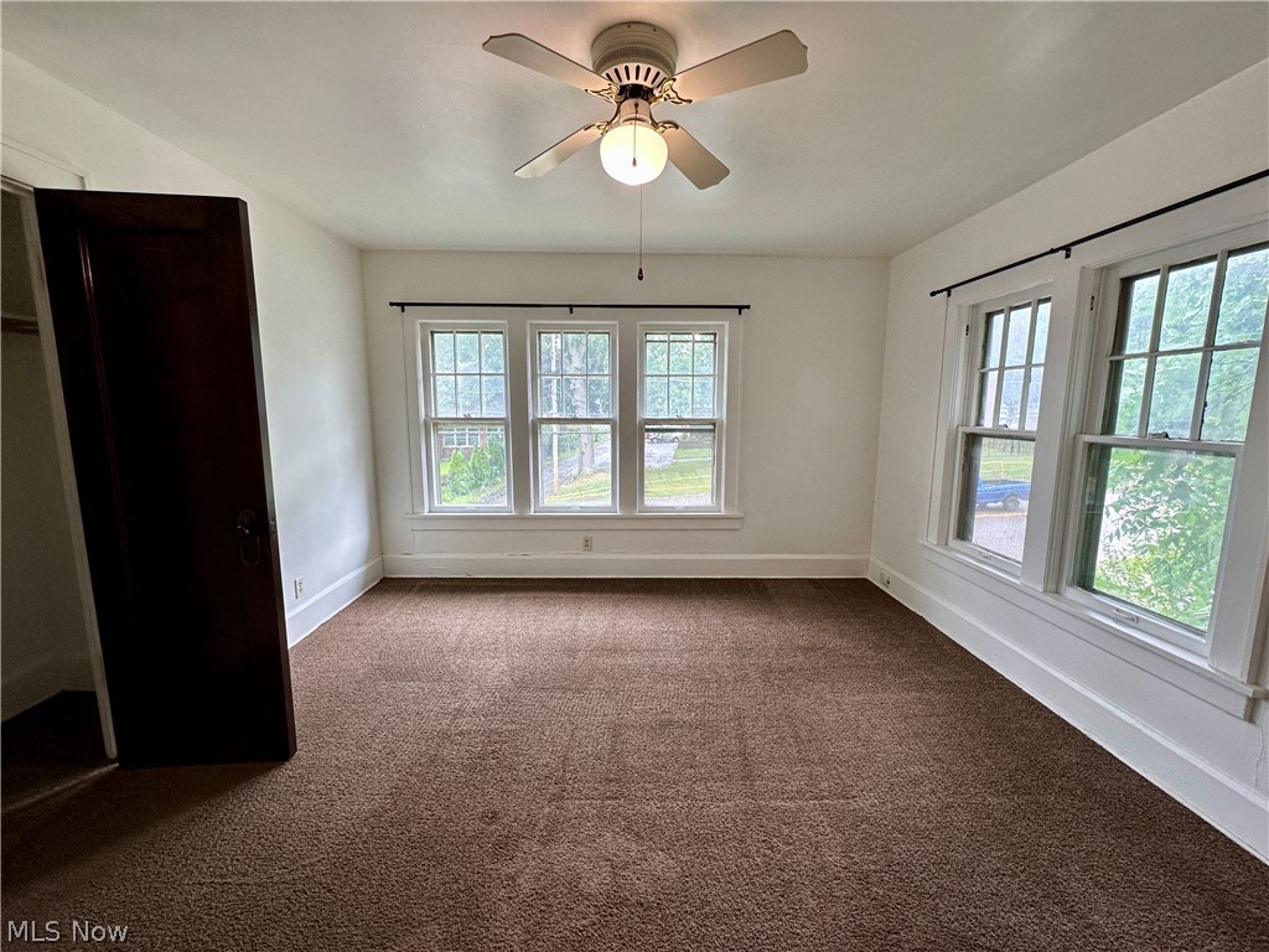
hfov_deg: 102.1
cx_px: 634
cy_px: 476
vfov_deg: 85.7
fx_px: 513
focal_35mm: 14
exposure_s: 1/120
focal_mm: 2.22
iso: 100
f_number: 2.2
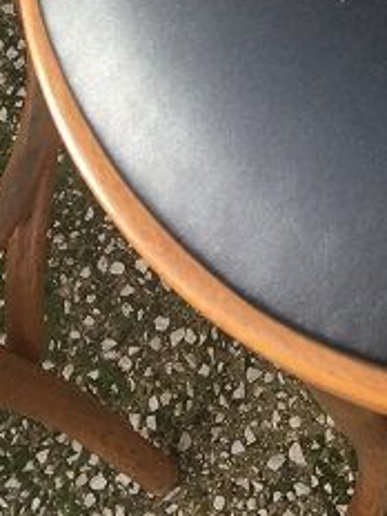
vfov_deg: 16.6
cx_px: 633
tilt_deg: -54.4
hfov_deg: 13.5
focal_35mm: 101
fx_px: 1506
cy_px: -379
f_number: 2.2
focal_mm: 4.15
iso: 25
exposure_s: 1/272
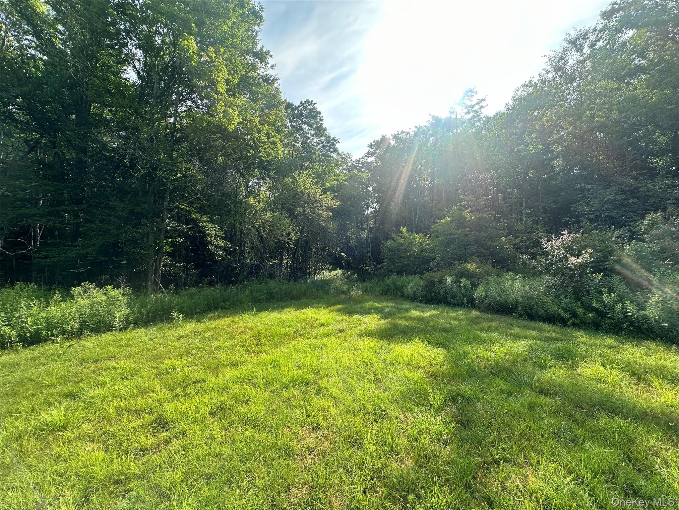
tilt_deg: +2.0
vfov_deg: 85.7
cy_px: 255
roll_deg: -0.7
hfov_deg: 102.1
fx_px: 275
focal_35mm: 14
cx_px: 340
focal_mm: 2.22
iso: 40
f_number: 2.2
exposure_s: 1/581
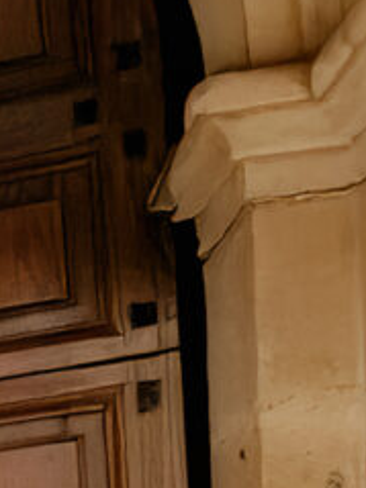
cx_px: -331
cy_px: 984
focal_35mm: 107
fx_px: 1510
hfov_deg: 12.4
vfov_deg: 14.9
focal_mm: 32
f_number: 4.5
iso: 500
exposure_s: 1/250
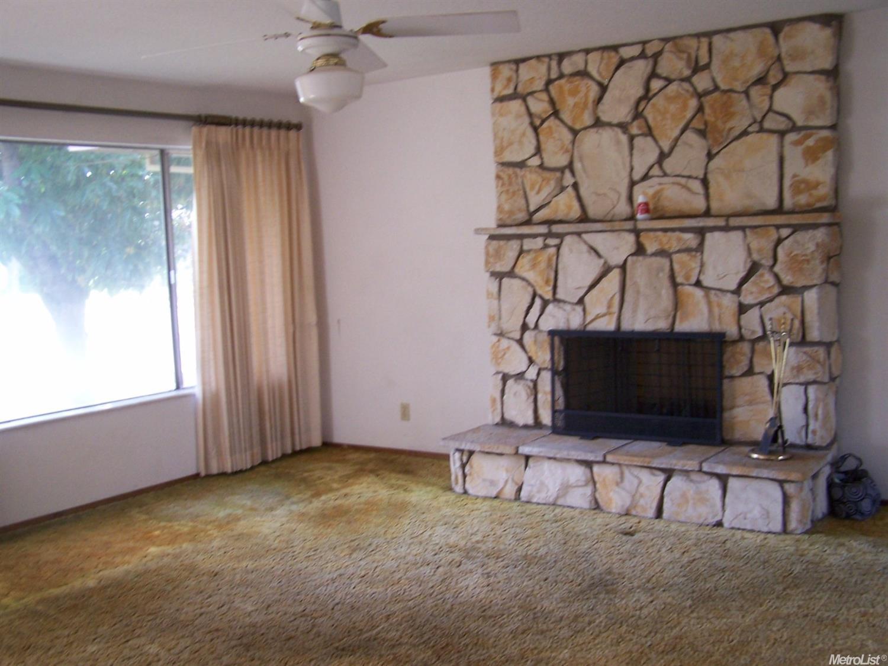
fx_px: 974
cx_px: 444
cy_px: 333
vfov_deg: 37.7
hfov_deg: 49.0
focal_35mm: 38
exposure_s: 1/25
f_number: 2.8
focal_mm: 6.3
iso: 140
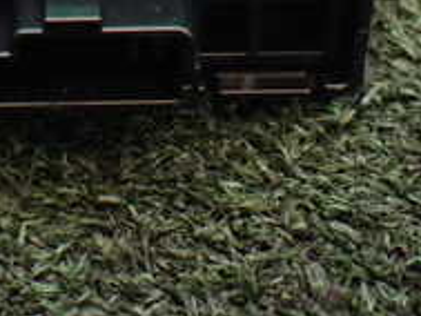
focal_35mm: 95
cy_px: -107
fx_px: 1156
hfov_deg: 20.3
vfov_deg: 14.8
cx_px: 58
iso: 1000
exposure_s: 1/30
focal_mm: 5.4
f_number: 2.3
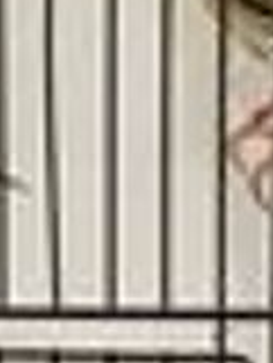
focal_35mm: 147
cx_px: -63
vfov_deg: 13.3
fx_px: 1544
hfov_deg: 9.9
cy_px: 9
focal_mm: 5.27
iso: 599
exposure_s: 1/25
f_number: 1.7
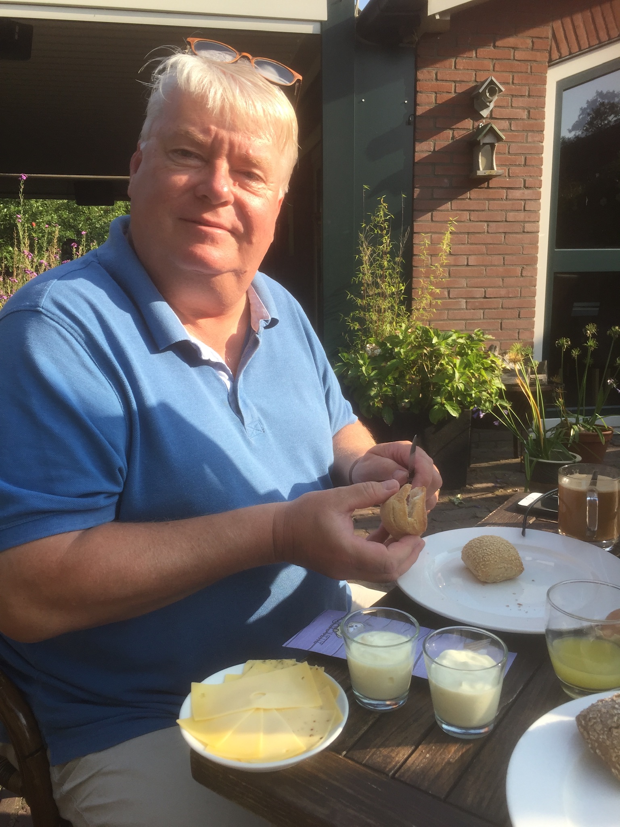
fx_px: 693
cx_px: 310
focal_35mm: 29
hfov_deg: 48.2
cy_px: 414
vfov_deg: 61.7
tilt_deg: -9.4
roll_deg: +0.5
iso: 32
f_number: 2.2
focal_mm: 4.15
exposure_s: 1/670
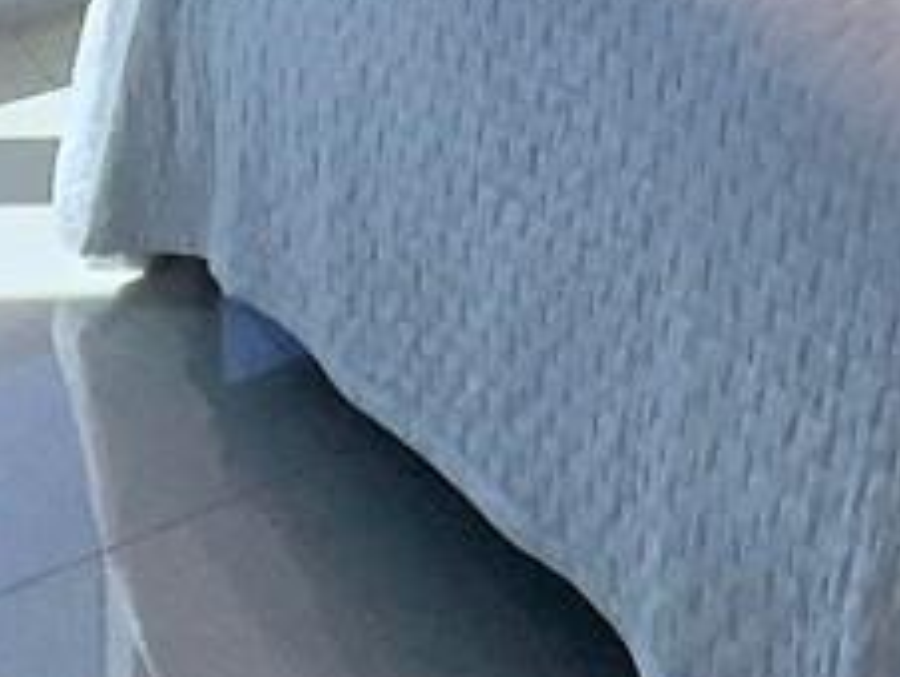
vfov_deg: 12.0
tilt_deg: -1.5
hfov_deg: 18.1
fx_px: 2395
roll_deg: -0.3
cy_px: -1079
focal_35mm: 92
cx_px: 1481
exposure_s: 1/1263
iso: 25
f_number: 1.8
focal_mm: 1.57
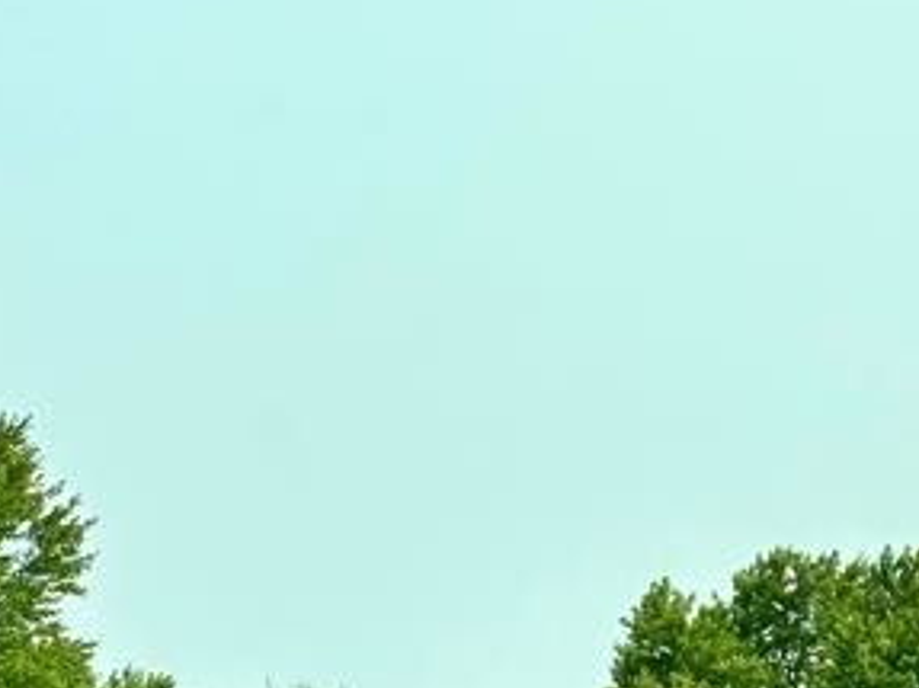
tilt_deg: +3.5
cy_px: 830
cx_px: 445
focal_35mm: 140
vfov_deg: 10.4
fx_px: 3715
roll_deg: +0.3
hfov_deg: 14.1
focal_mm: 6.86
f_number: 1.78
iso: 64
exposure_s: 1/2732
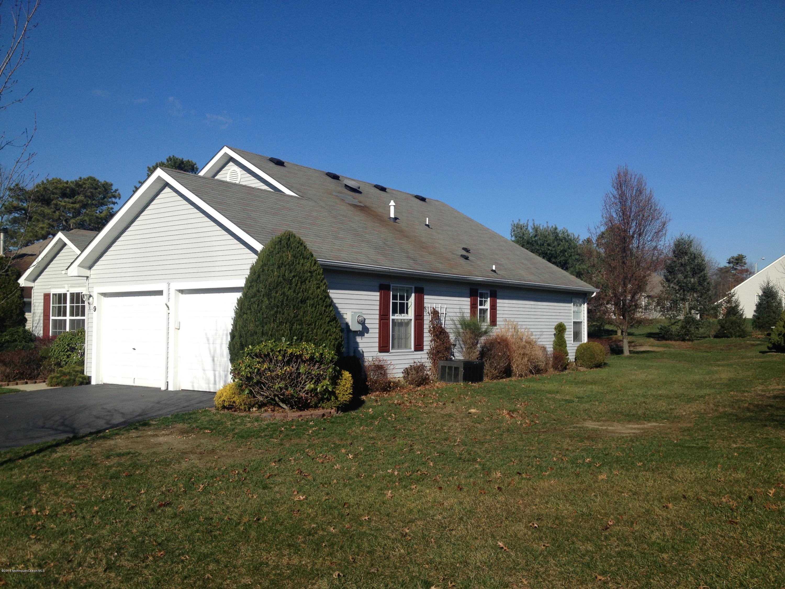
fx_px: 794
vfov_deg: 40.7
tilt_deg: +1.3
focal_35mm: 35
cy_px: 294
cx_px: 392
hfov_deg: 52.6
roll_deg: -1.3
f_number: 2.4
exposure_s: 1/2513
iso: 50
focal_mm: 4.28
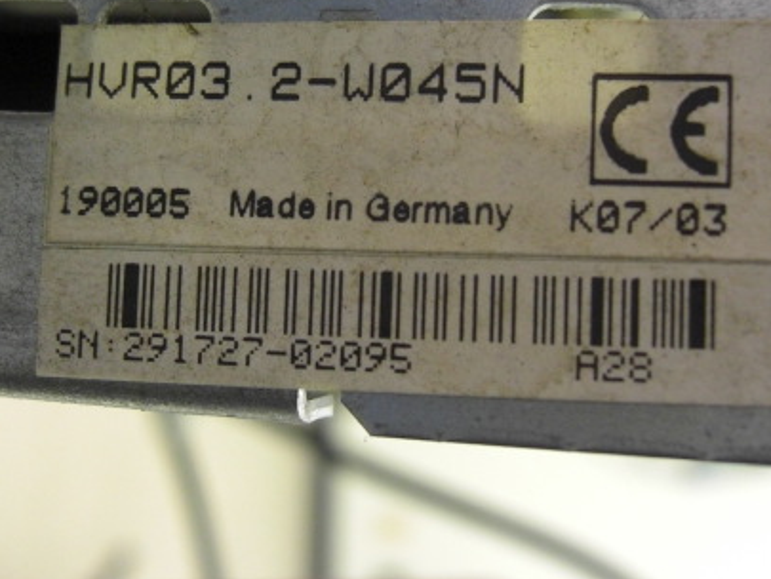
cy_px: 200
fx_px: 1337
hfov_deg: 32.1
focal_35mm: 60
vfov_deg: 24.3
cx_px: 333
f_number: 2.8
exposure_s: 1/60
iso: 400
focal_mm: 7.9
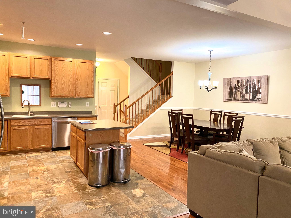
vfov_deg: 53.1
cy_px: 109
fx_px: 219
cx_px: 146
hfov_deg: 67.3
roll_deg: -1.7
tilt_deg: -3.6
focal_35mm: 26
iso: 320
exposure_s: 1/60
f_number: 1.8
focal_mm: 4.25
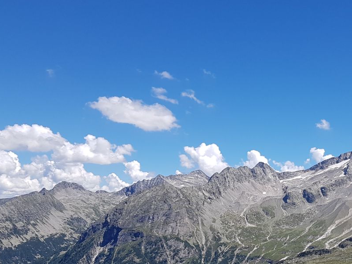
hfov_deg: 36.0
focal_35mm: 52
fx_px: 529
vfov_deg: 27.2
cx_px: 264
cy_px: 227
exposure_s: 1/2480
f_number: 1.7
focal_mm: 4.2
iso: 50
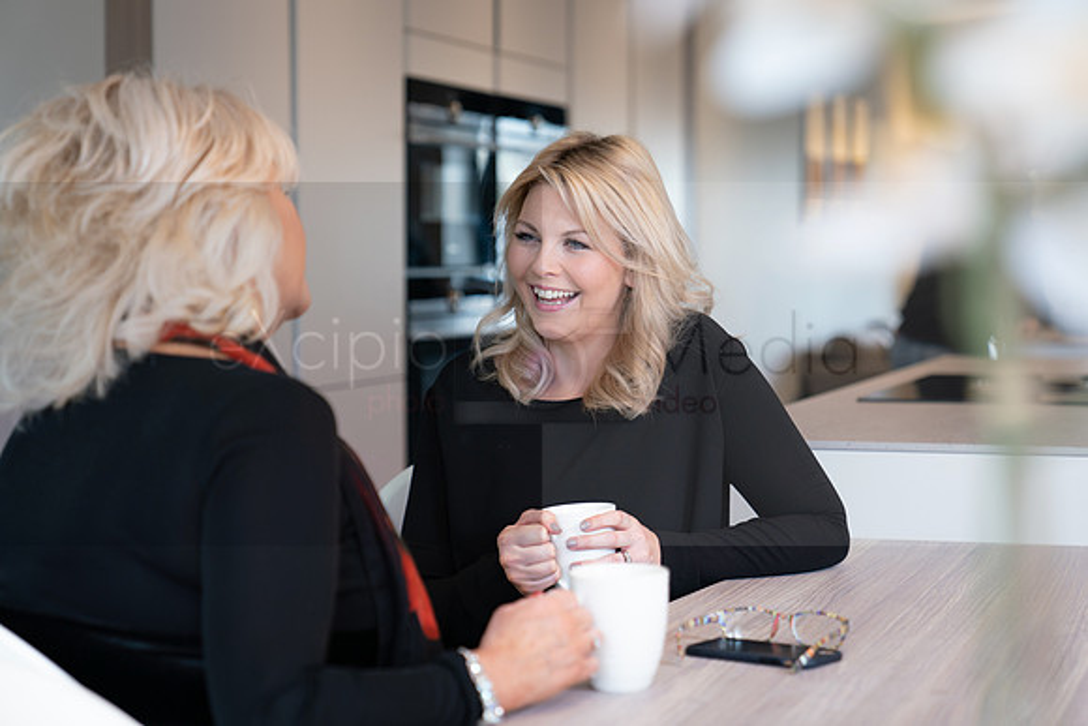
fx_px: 2302
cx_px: 592
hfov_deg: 26.6
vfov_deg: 17.9
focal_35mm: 76
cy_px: 331
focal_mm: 70
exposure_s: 1/80
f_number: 2.8
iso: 400
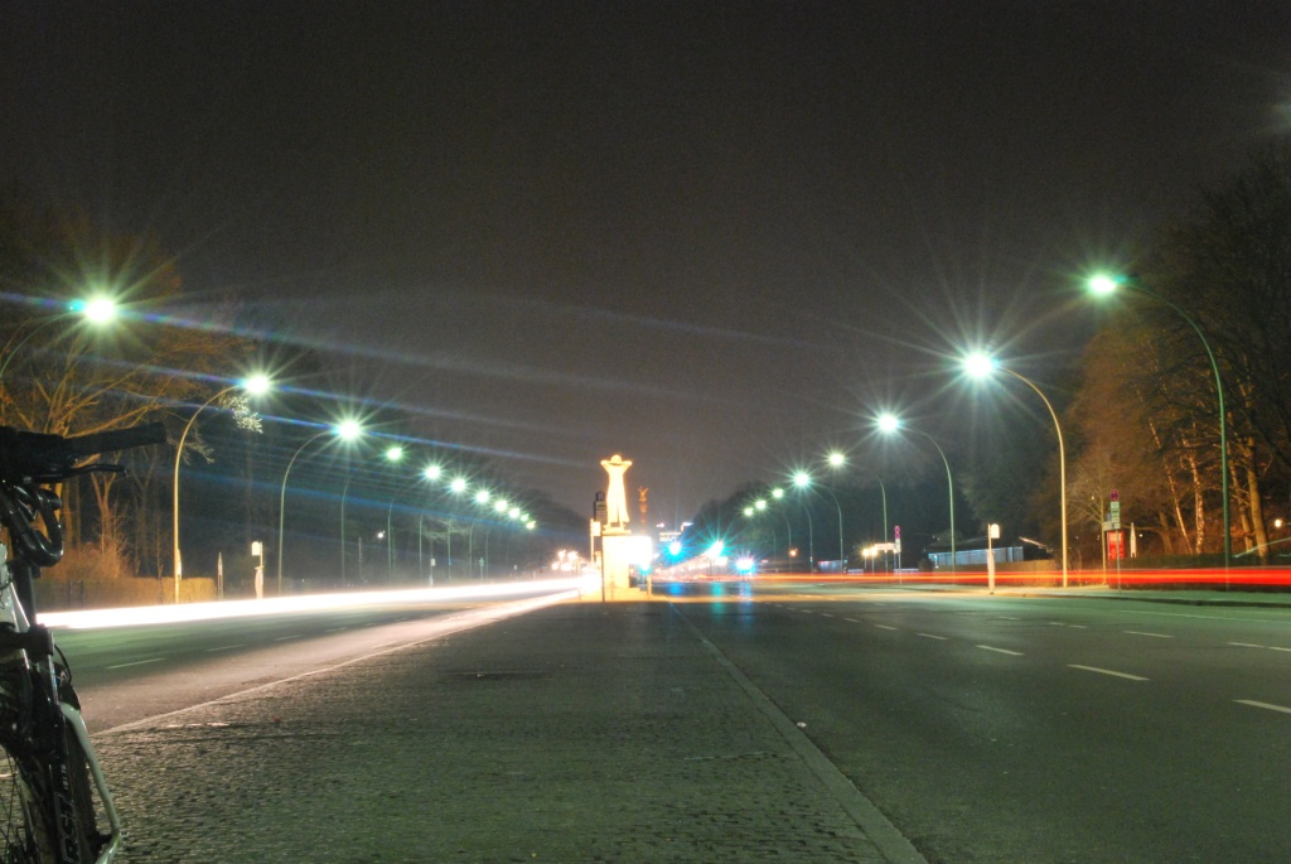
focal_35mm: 63
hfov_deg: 31.9
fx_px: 2261
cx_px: 646
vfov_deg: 21.6
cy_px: 432
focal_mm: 42
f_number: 25
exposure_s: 25
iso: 800
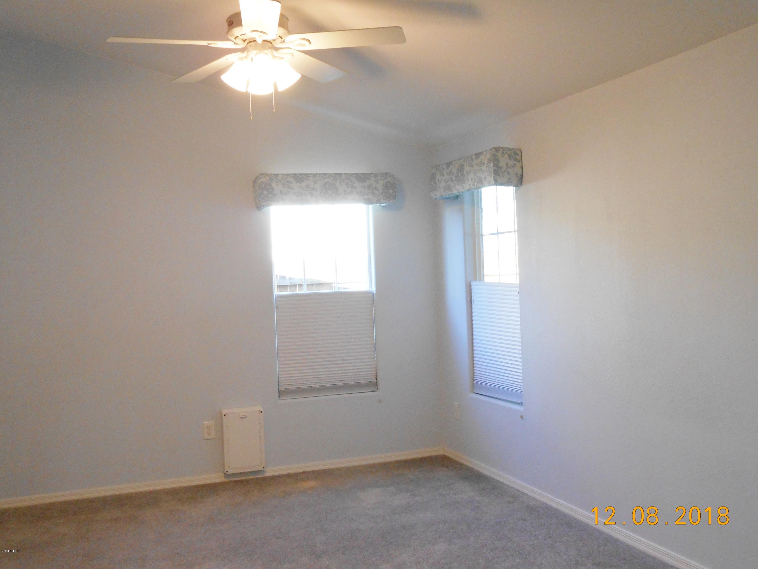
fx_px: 832
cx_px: 379
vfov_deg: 37.7
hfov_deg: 49.0
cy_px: 284
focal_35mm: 38
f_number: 4.2
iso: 250
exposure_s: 1/30
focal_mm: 6.8
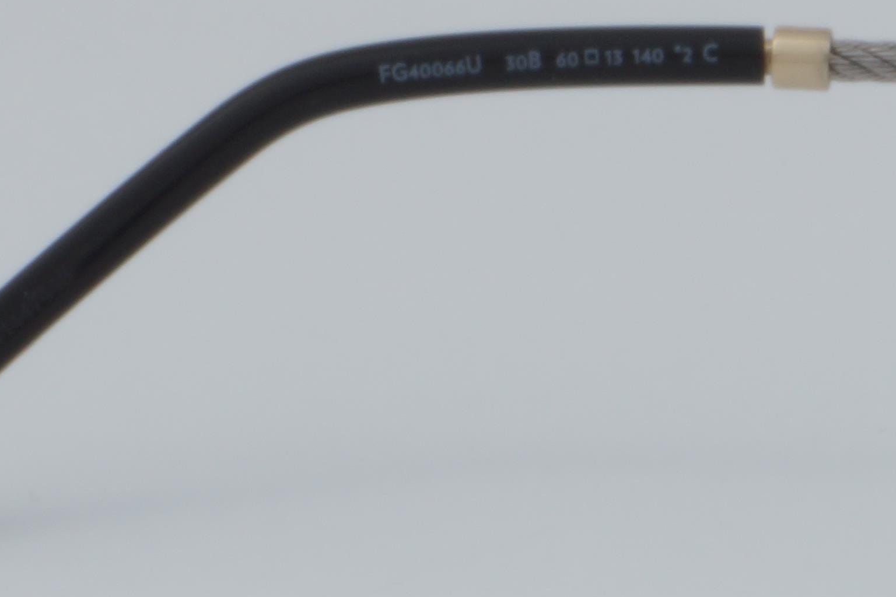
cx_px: 896
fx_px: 7292
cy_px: 619
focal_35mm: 293
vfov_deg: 4.7
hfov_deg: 7.0
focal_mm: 50
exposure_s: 1/4
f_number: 32
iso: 100
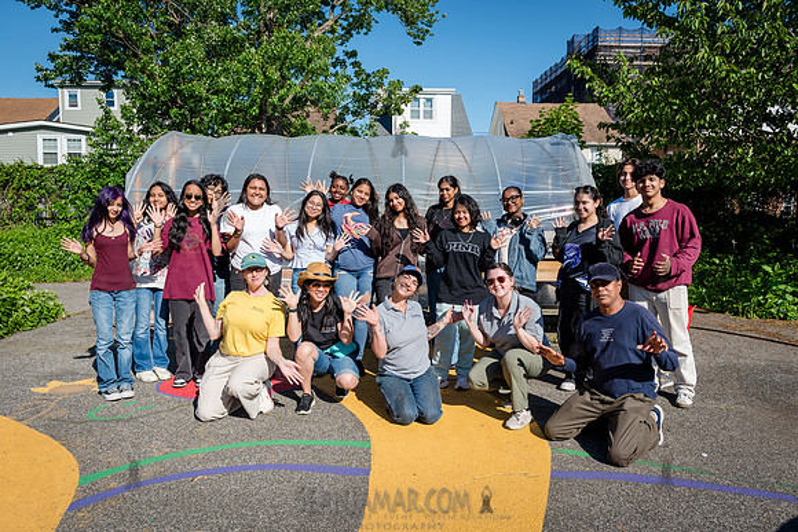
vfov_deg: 47.8
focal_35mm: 27
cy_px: 266
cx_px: 399
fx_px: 601
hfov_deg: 67.2
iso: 200
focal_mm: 27
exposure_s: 1/800
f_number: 5.6
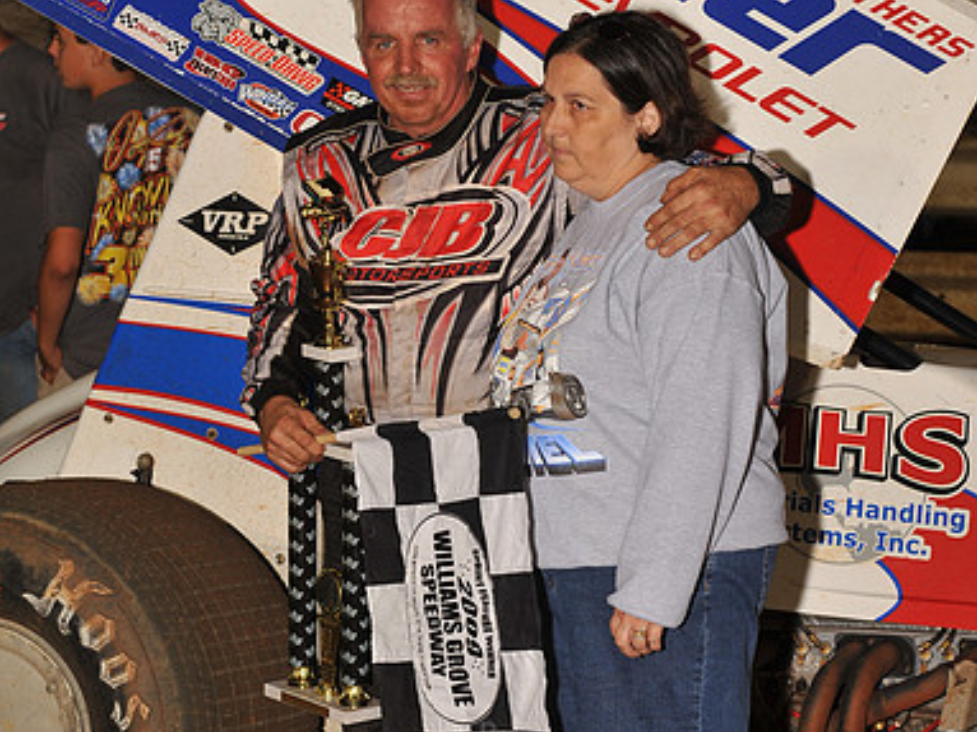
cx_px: 490
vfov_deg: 11.0
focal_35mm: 134
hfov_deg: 14.7
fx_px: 3781
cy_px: 505
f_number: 8
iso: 500
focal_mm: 92
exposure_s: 1/250
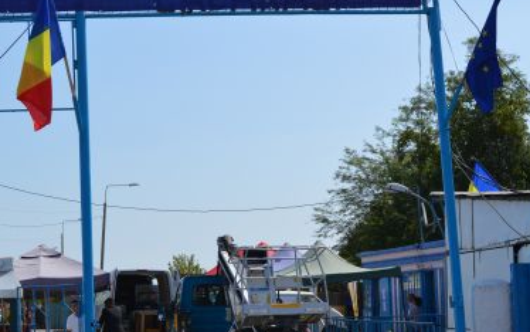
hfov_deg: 27.1
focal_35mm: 76
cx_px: 225
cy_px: 176
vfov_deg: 17.2
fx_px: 1096
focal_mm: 29
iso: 100
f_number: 10
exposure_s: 1/400
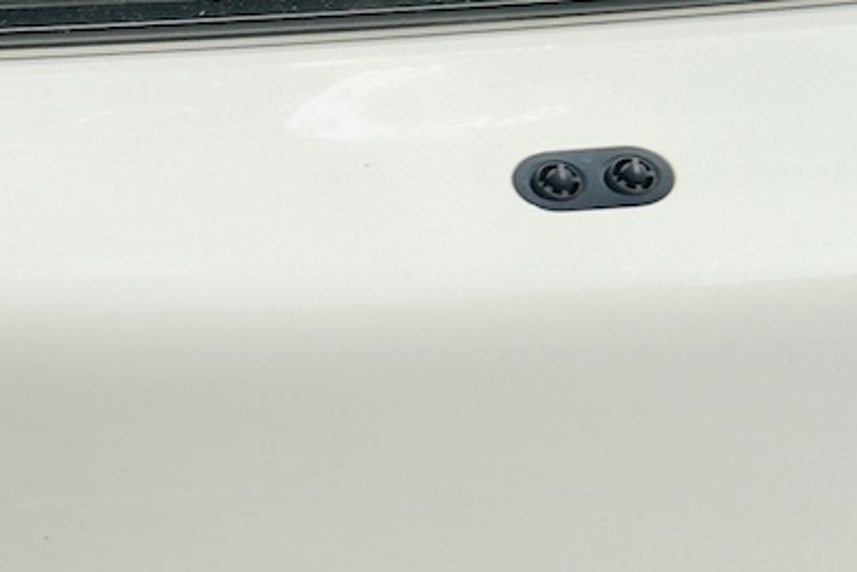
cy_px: 338
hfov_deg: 3.7
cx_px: -372
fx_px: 13068
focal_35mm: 549
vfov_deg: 2.5
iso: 50
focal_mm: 85
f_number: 4
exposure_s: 1/250
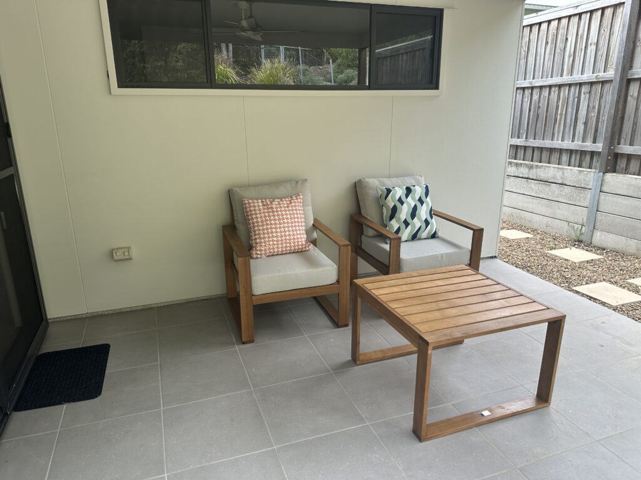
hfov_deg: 71.6
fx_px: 444
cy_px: 240
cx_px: 320
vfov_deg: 56.8
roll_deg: +0.7
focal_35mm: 24
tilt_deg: -16.5
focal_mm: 6.86
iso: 64
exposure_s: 1/225
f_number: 1.78
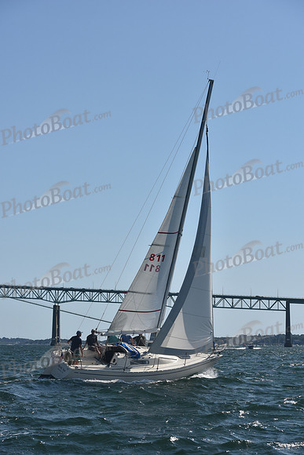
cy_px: 228
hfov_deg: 19.5
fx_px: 886
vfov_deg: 28.8
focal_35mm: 70
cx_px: 152
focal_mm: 70
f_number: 8
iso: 250
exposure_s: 1/1000
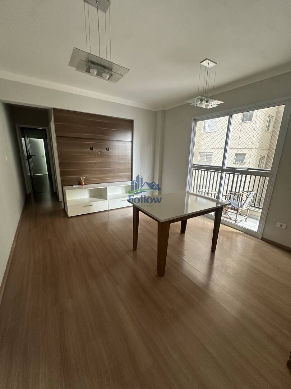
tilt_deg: -14.0
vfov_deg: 102.1
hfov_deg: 85.7
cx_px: 146
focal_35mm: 14
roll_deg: -2.3
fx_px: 157
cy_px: 194
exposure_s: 1/99
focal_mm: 2.22
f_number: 2.2
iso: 125
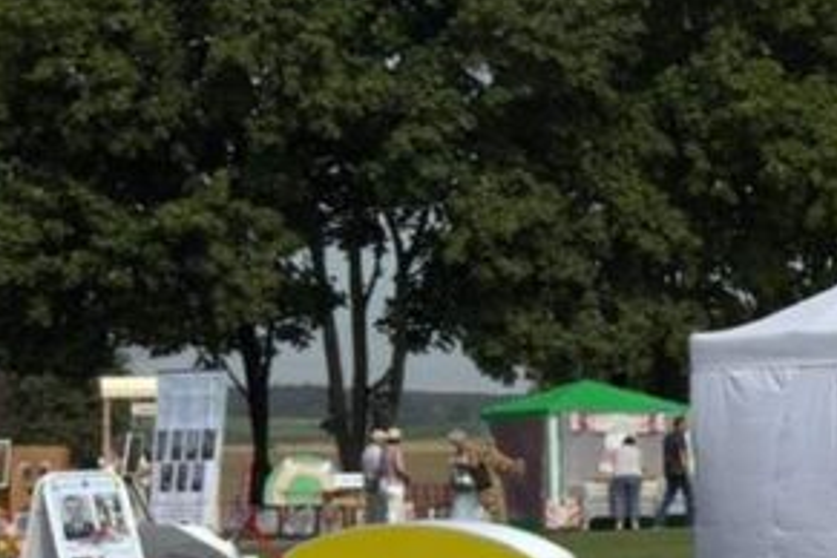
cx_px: 1401
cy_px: 426
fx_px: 2464
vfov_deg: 12.9
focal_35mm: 106
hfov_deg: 16.7
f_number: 1.78
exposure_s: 1/7937
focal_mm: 6.76
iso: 100
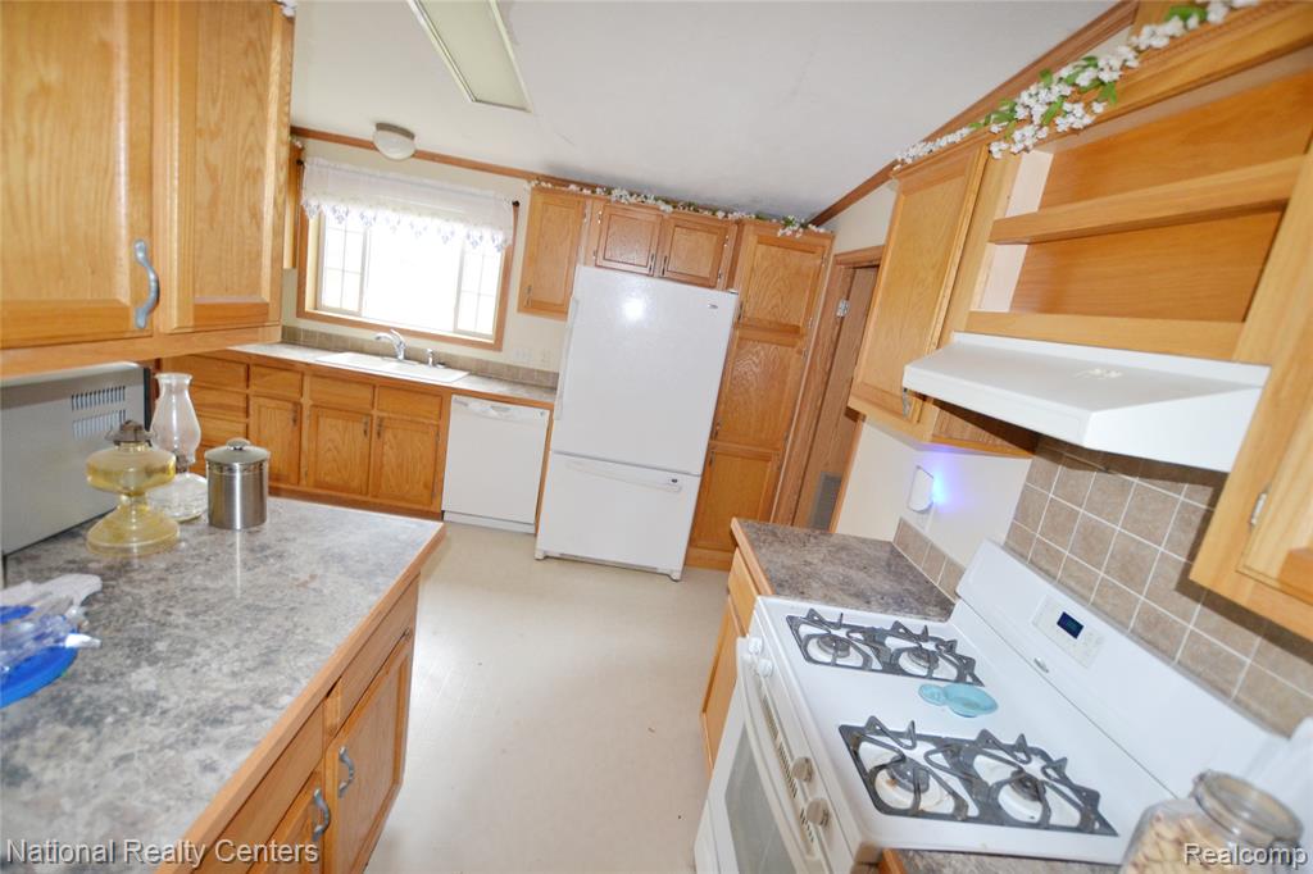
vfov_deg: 77.3
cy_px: 437
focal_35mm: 15
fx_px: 547
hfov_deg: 100.4
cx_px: 656
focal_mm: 10
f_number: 3.5
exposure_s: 1/60
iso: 720
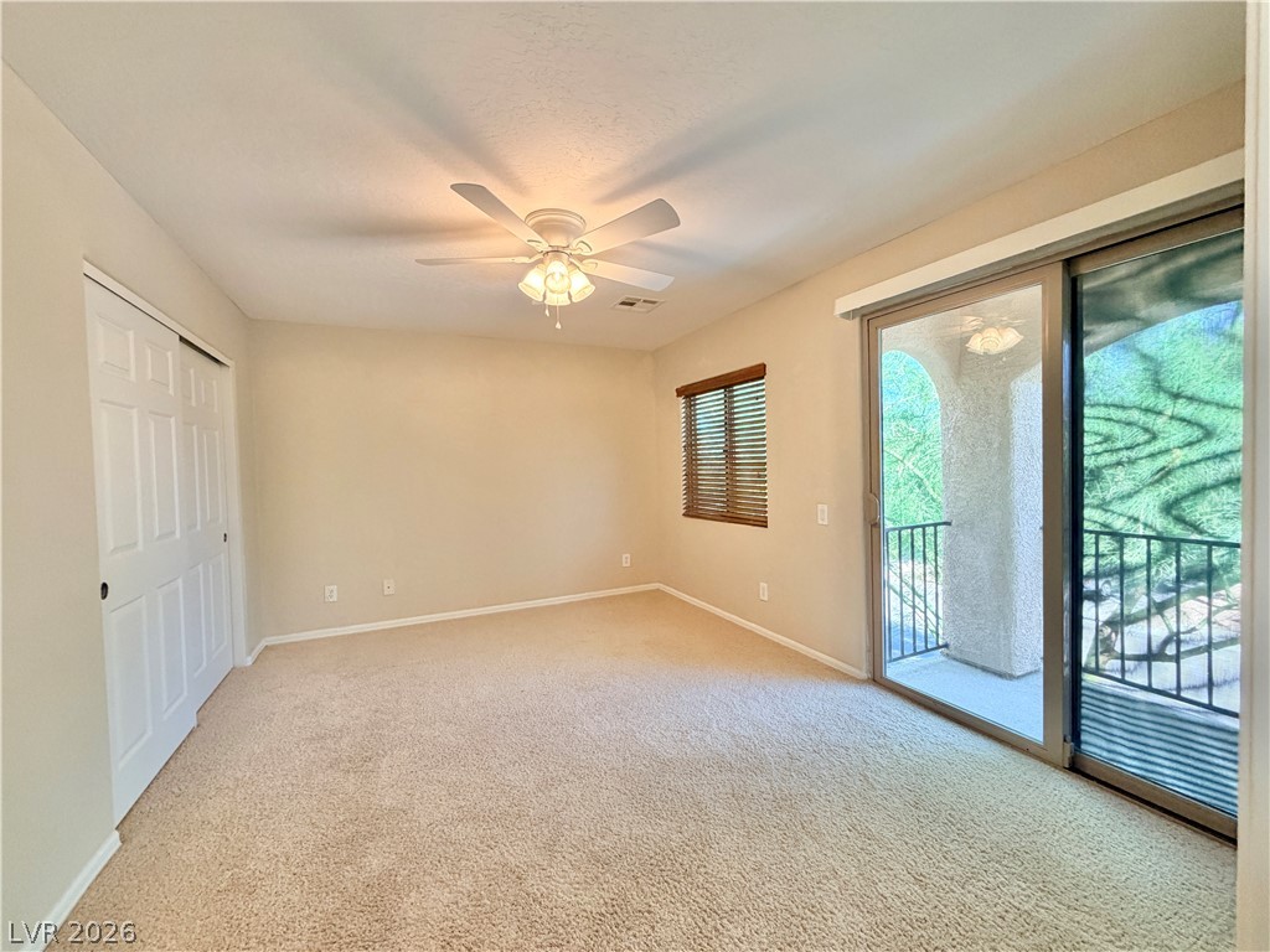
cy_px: 476
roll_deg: +2.9
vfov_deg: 85.7
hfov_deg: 102.1
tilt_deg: -1.2
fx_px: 514
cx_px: 635
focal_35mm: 14
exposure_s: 1/120
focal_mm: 2.22
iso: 250
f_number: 2.2
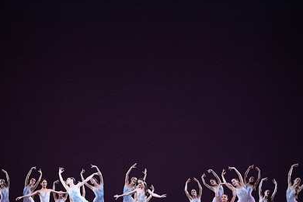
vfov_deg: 13.1
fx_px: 875
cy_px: 147
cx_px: 124
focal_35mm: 104
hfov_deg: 19.6
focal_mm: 70
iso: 12800
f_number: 9
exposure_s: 1/400
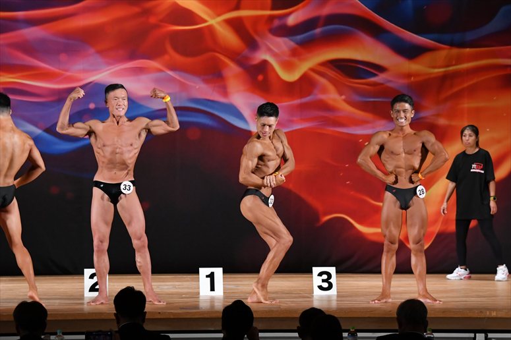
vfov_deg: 8.7
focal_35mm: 157
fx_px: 2227
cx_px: 256
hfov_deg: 13.1
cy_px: 170
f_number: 5.6
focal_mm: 105
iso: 3200
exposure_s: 1/400
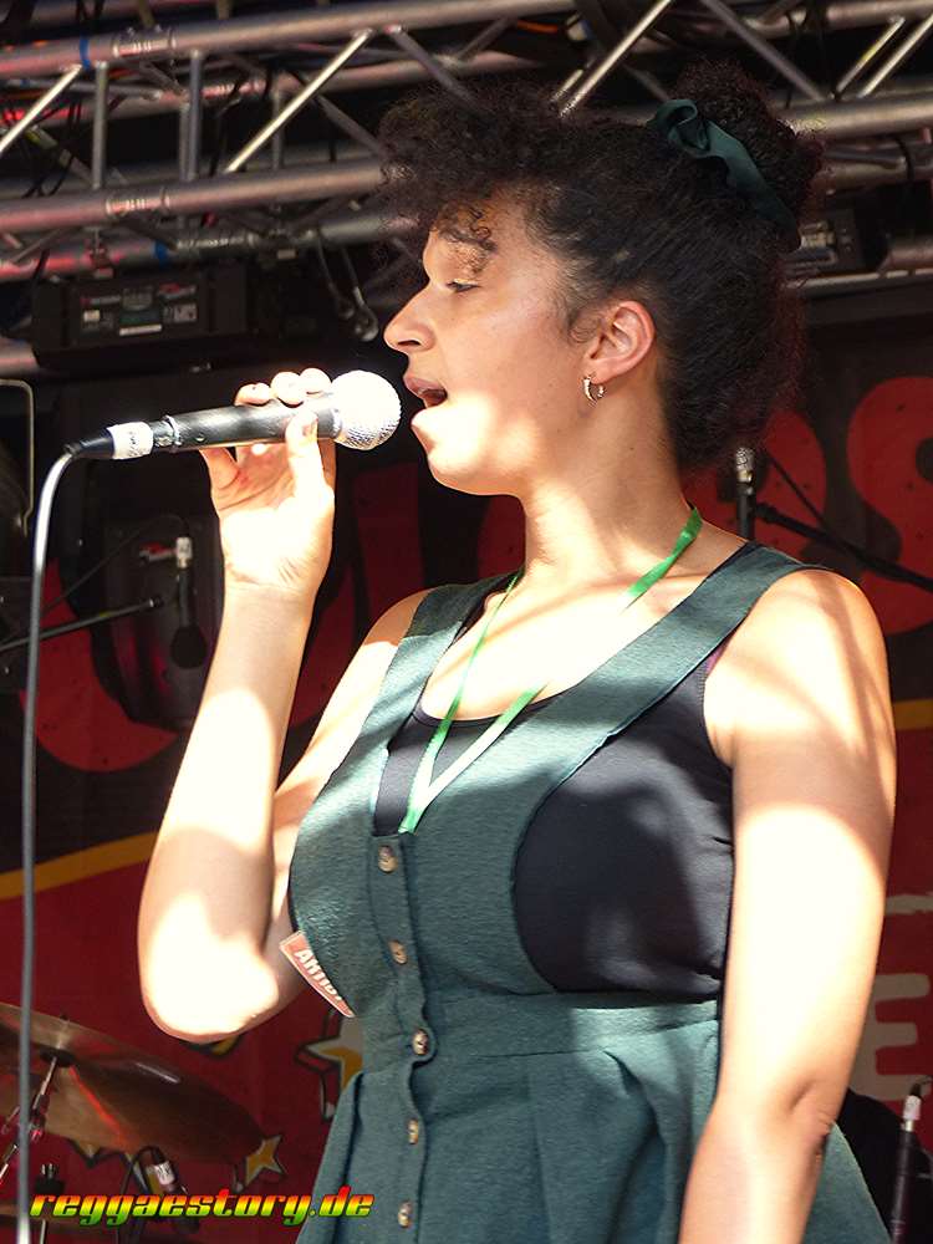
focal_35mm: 133
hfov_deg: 11.1
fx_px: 4780
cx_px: 466
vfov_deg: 14.8
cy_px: 622
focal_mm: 23.9
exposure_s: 1/160
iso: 160
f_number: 2.8
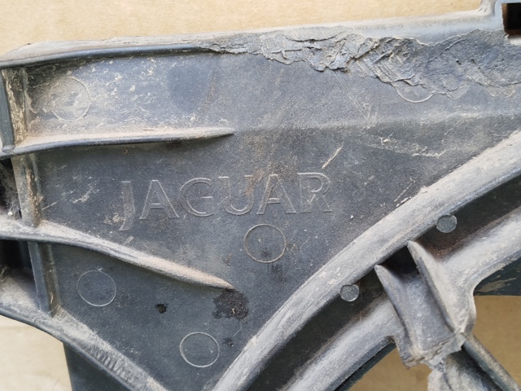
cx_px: 260
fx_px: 722
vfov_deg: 30.3
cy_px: 196
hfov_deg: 39.7
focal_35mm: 48
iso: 100
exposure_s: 1/50
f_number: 1.7
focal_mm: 5.31
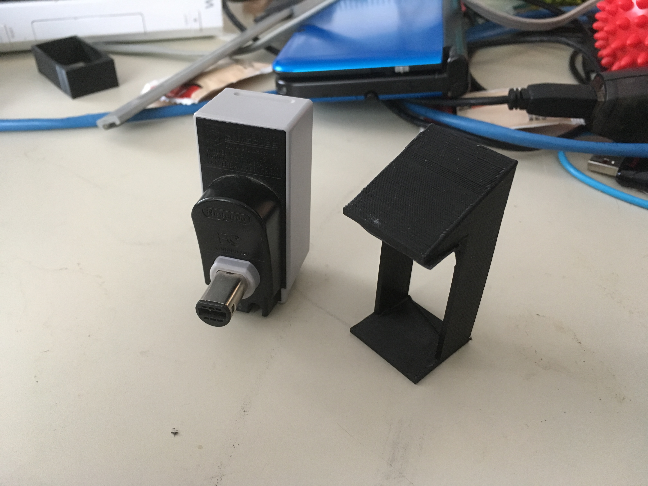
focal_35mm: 29
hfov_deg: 61.7
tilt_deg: -39.0
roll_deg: +0.4
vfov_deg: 48.2
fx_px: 543
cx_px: 324
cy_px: 243
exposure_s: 1/30
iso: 160
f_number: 2.2
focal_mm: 4.15
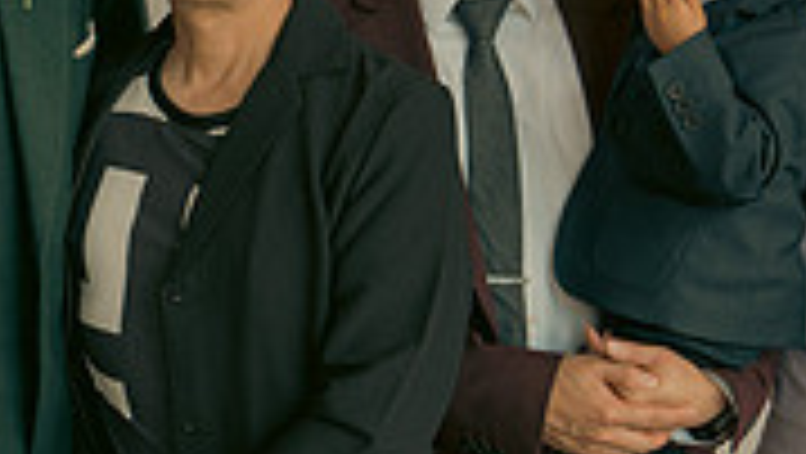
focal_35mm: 112
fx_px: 2395
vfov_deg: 10.8
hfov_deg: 18.3
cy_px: 214
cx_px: -99
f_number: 3.5
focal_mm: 33
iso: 200
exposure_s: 1/160
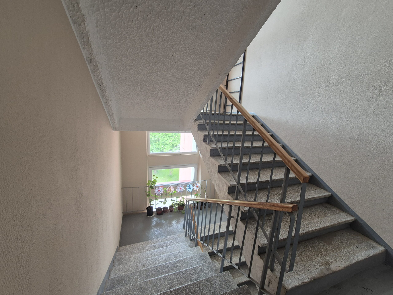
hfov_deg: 106.2
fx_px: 148
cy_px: 148
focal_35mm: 13
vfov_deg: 89.9
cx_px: 196
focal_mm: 2.2
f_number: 2.2
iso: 80
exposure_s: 1/50
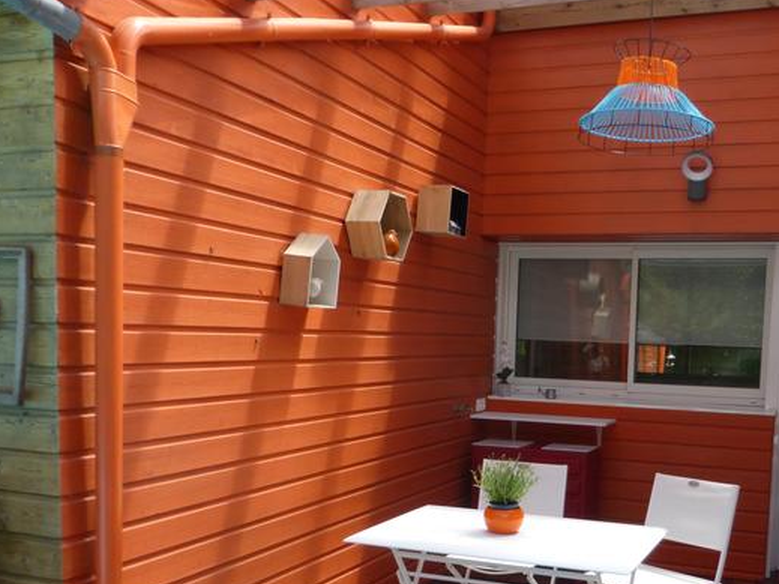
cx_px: 495
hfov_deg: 49.6
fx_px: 832
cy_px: 428
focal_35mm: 37
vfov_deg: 37.8
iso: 100
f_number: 4
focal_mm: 4.3
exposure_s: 1/320
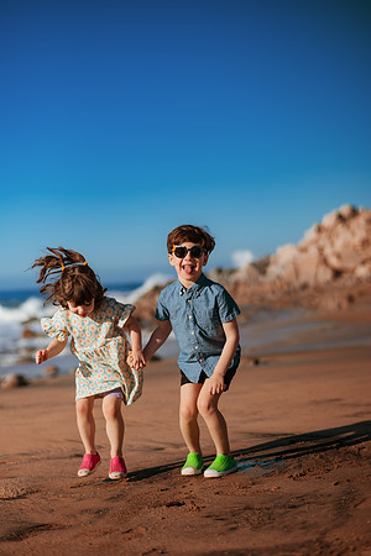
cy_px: 278
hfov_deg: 23.4
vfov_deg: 34.5
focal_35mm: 58
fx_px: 897
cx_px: 186
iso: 50
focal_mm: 58
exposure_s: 1/8000
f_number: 2
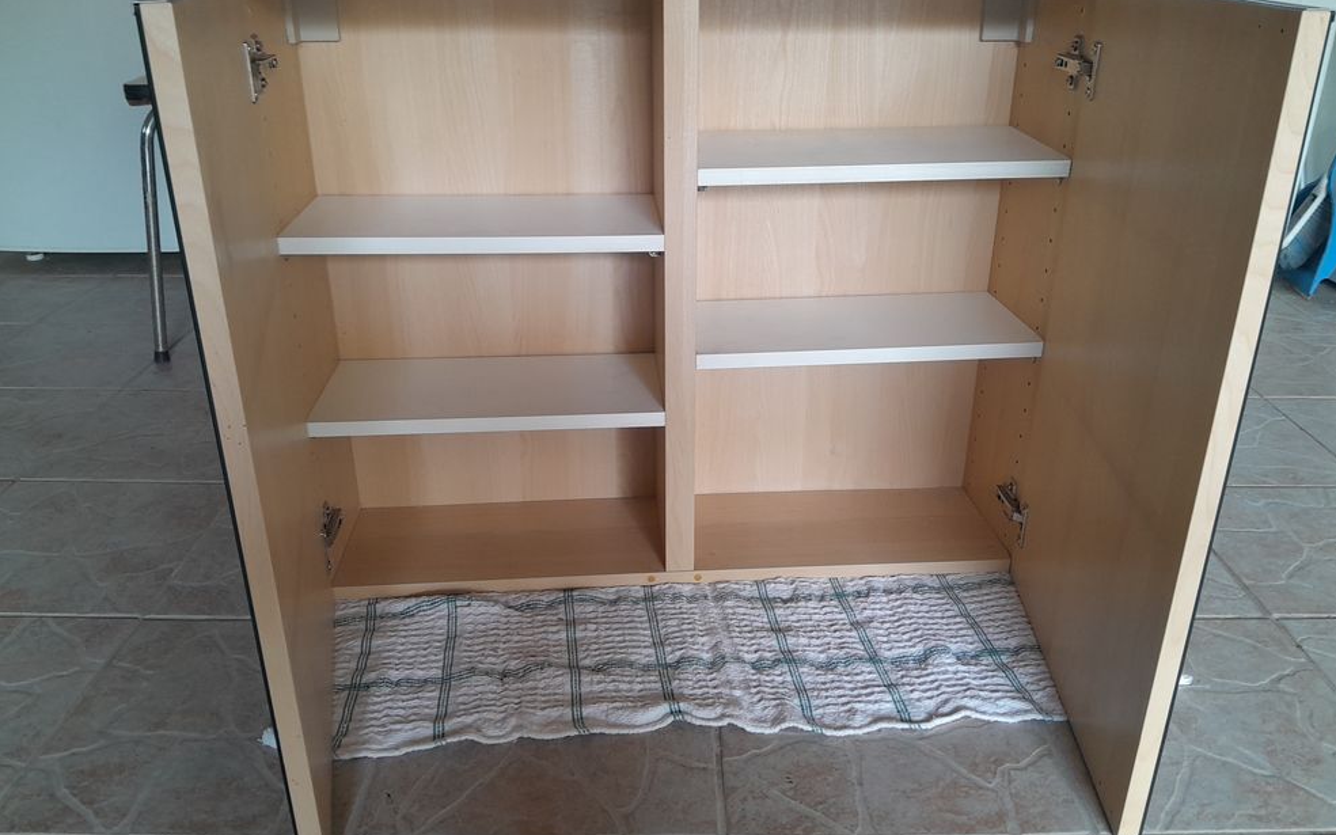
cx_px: 678
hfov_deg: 66.5
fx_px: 1019
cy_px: 396
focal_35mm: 28
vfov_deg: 44.5
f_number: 1.8
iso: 160
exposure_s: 1/50
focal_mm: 3.98
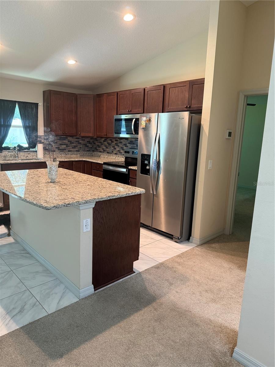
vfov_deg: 71.6
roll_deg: -1.6
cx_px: 138
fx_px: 254
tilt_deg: -9.9
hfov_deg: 56.8
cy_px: 184
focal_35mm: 24
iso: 250
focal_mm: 6.76
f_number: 1.78
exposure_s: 1/60
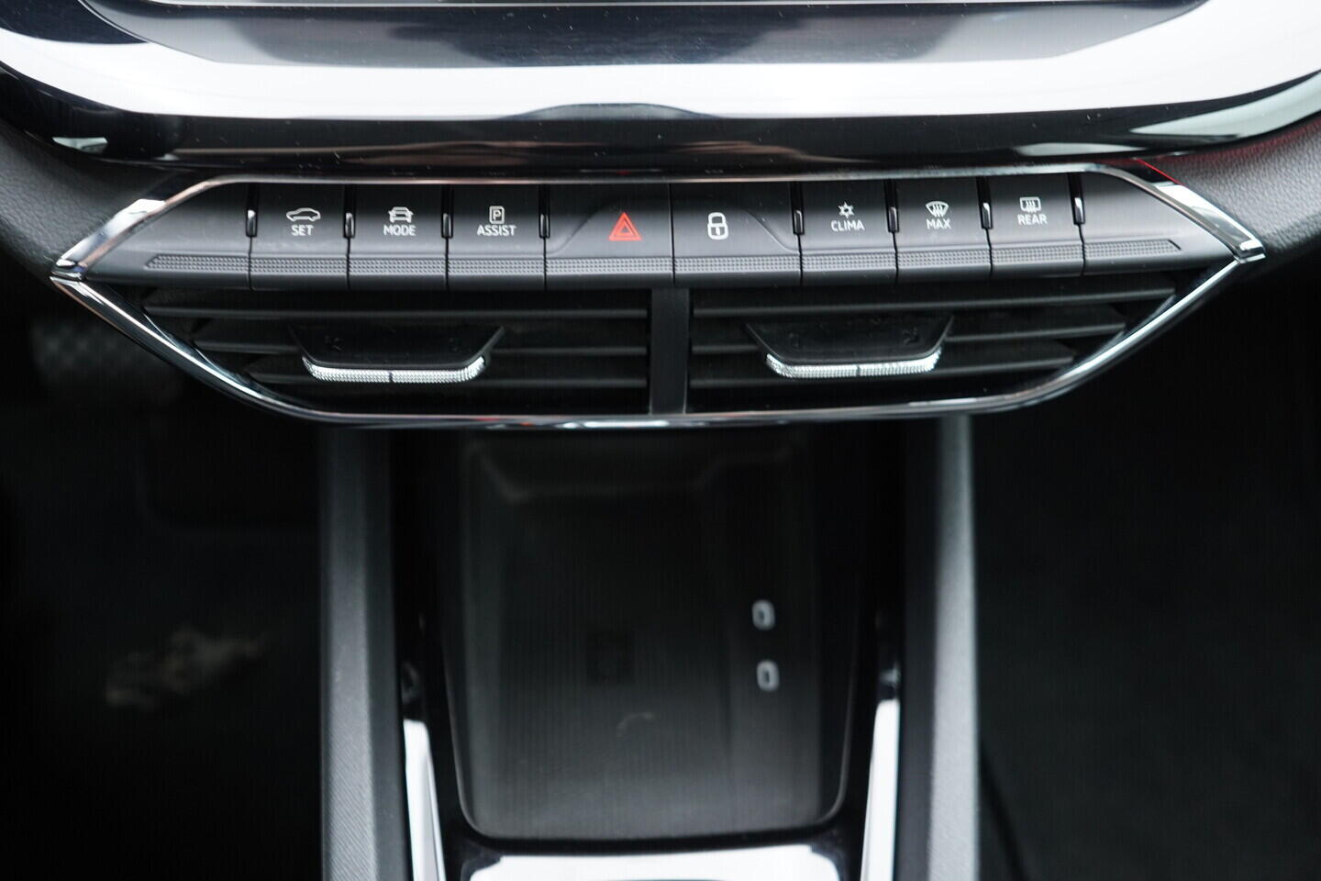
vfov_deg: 36.9
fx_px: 1321
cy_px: 440
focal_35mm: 36
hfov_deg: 53.1
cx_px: 660
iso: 800
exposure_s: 1/40
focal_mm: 24
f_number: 2.8
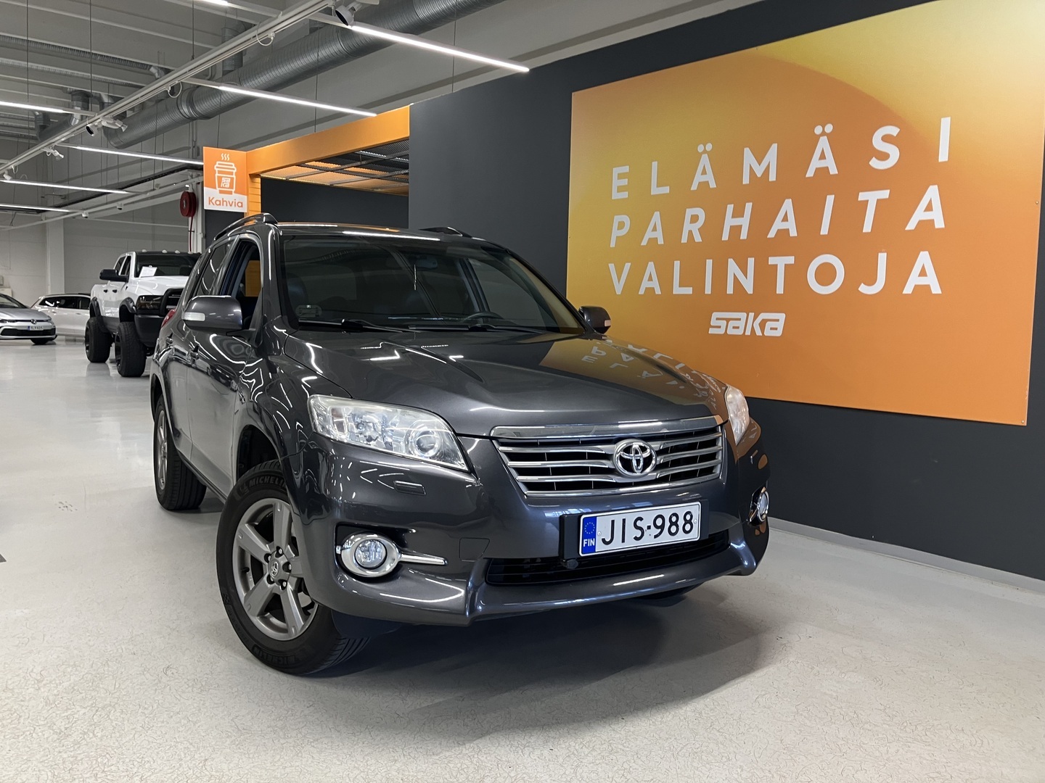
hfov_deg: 63.4
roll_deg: -0.3
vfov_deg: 49.7
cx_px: 522
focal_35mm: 28
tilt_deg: -3.9
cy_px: 392
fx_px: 845
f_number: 1.8
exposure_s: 1/50
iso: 80
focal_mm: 3.99
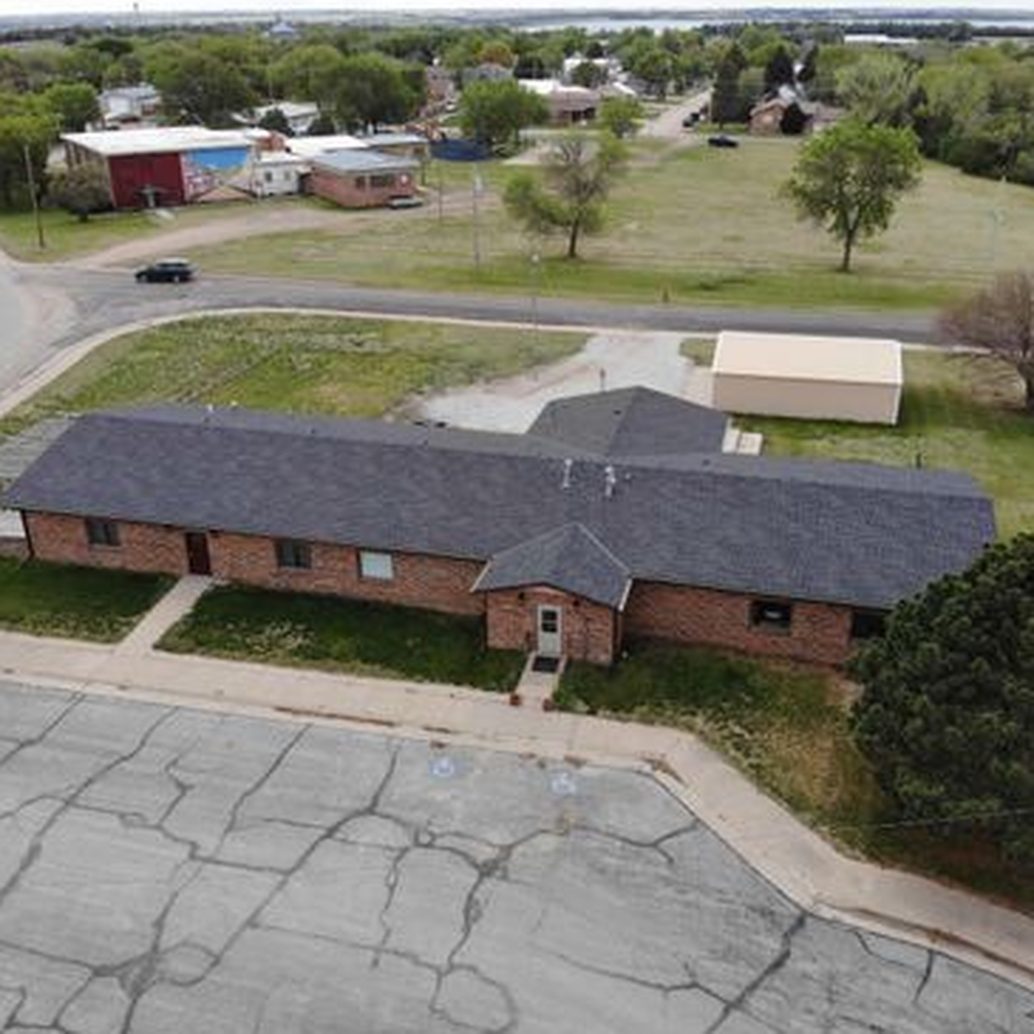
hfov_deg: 55.6
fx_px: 980
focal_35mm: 29
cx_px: 547
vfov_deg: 55.6
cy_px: 510
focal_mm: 4.5
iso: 100
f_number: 2.8
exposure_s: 1/671
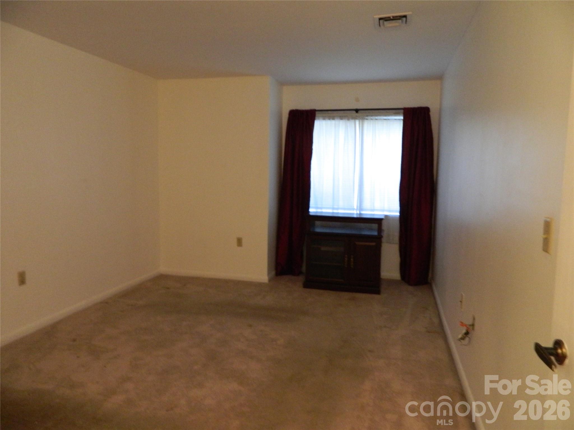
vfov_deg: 54.9
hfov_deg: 69.4
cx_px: 287
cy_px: 215
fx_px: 415
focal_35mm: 25
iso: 400
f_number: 3.1
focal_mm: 4.5
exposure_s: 1/25
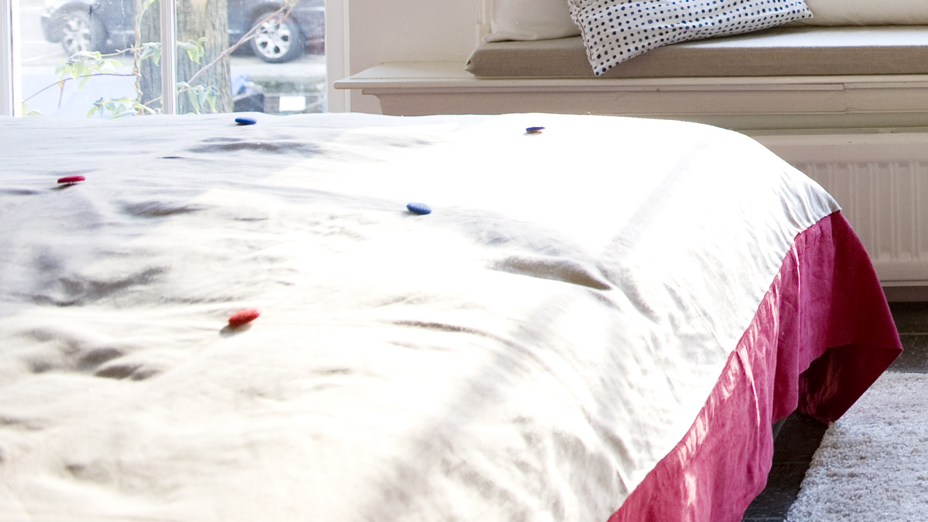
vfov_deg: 14.8
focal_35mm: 77
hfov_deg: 24.3
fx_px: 1895
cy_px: -204
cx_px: 1186
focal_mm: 28
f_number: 4.5
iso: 640
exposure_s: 1/80
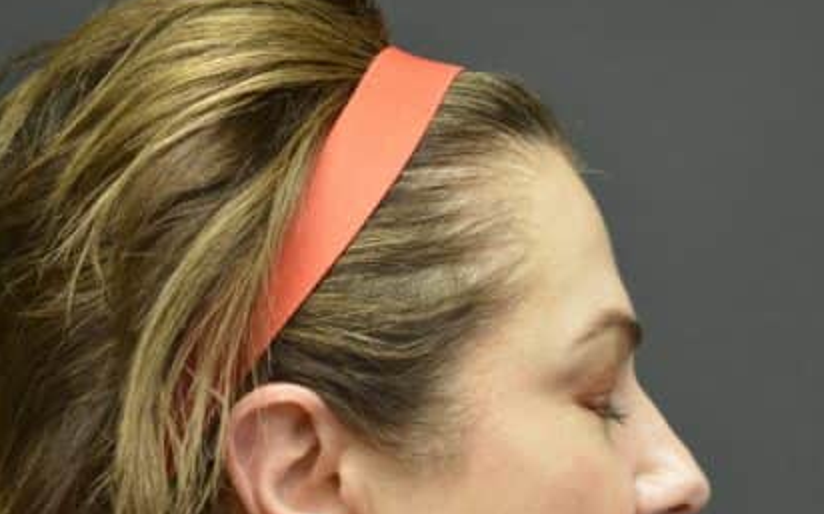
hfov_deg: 18.3
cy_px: 456
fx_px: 2559
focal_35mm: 114
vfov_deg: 11.4
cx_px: 412
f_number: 5
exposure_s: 1/60
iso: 800
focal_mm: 40
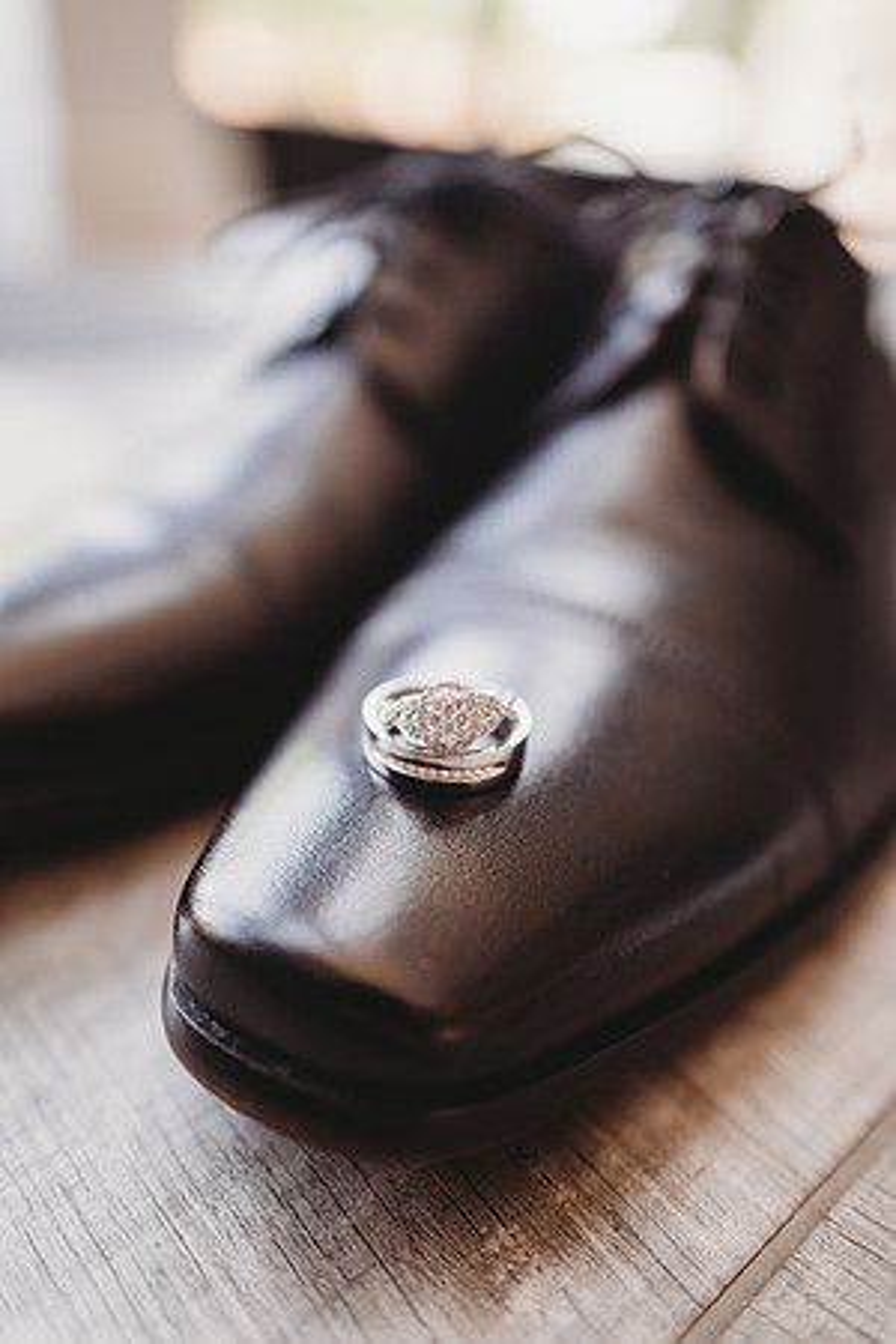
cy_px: 672
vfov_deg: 73.7
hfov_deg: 53.1
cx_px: 448
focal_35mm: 24
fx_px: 896
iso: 400
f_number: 1.8
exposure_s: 1/320
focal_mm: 24
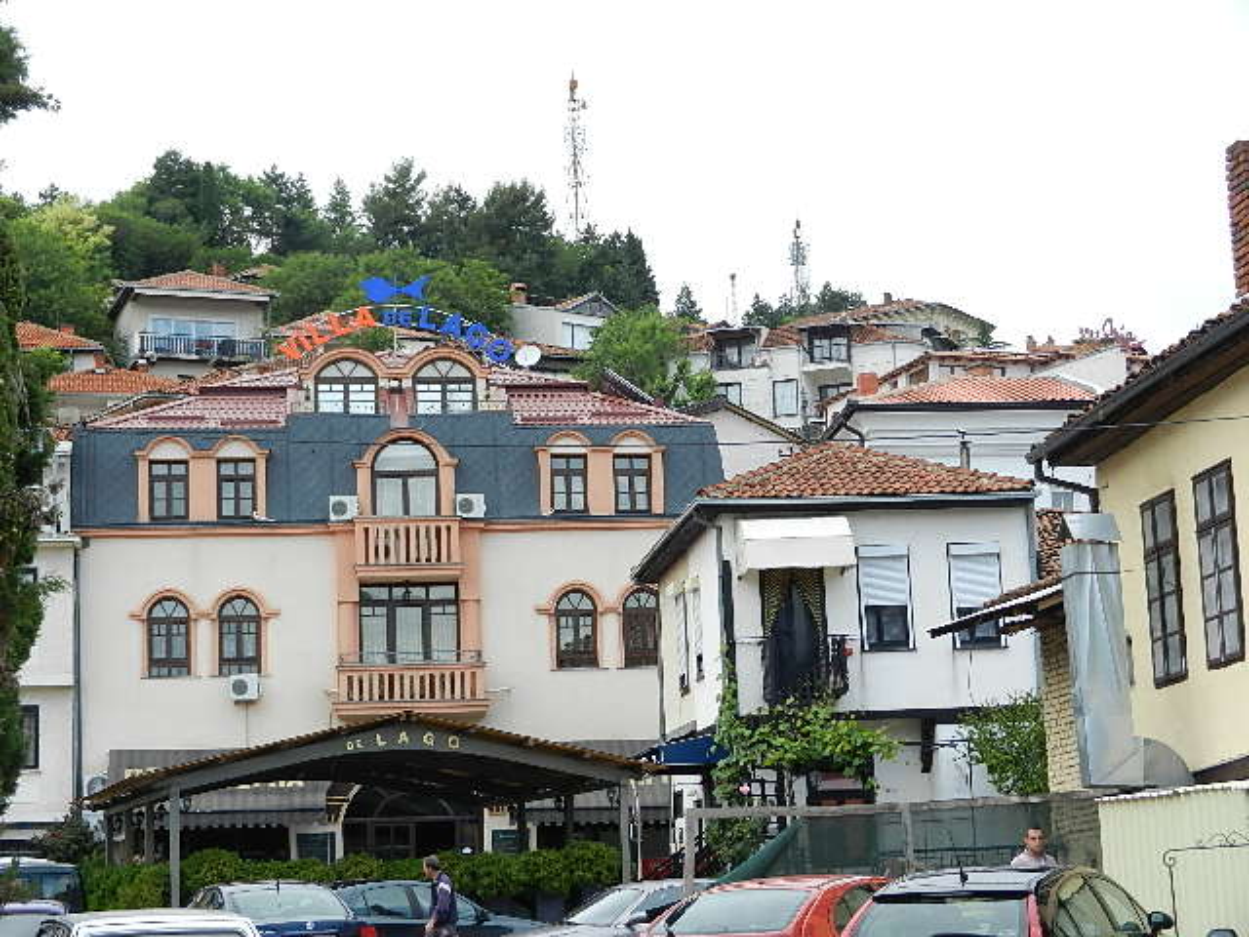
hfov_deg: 28.6
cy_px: 468
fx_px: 2454
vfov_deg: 21.6
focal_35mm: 68
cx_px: 624
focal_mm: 12.3
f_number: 4.6
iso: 160
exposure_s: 1/320
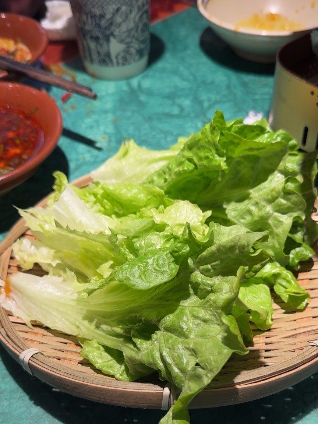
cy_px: 210
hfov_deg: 46.8
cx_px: 167
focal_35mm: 30
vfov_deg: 60.0
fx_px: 367
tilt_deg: -49.7
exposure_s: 1/100
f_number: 1.78
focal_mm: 6.86
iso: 64
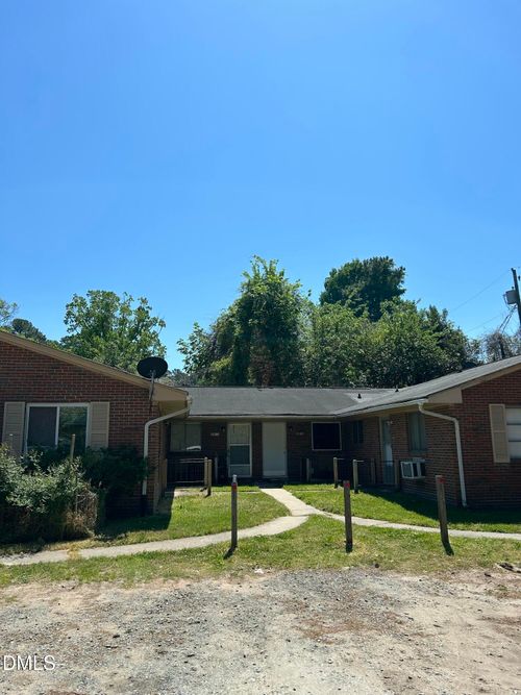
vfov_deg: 67.3
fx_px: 522
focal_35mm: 26
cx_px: 260
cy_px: 348
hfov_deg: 53.0
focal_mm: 5.7
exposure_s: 1/5076
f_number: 1.5
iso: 50
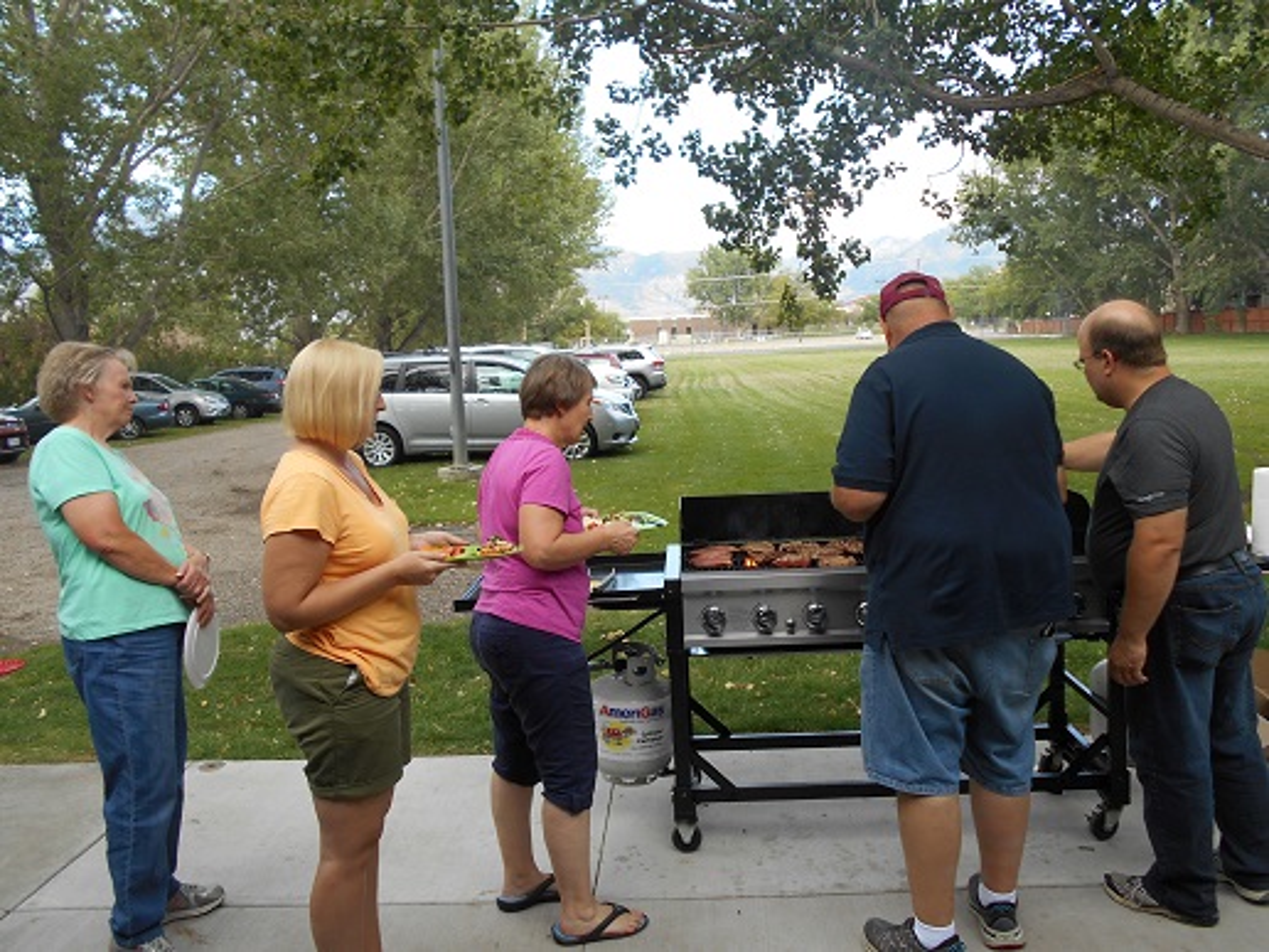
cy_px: 476
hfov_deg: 63.4
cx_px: 634
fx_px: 1026
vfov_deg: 49.7
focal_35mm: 28
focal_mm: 5.1
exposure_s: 1/125
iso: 80
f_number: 3.4
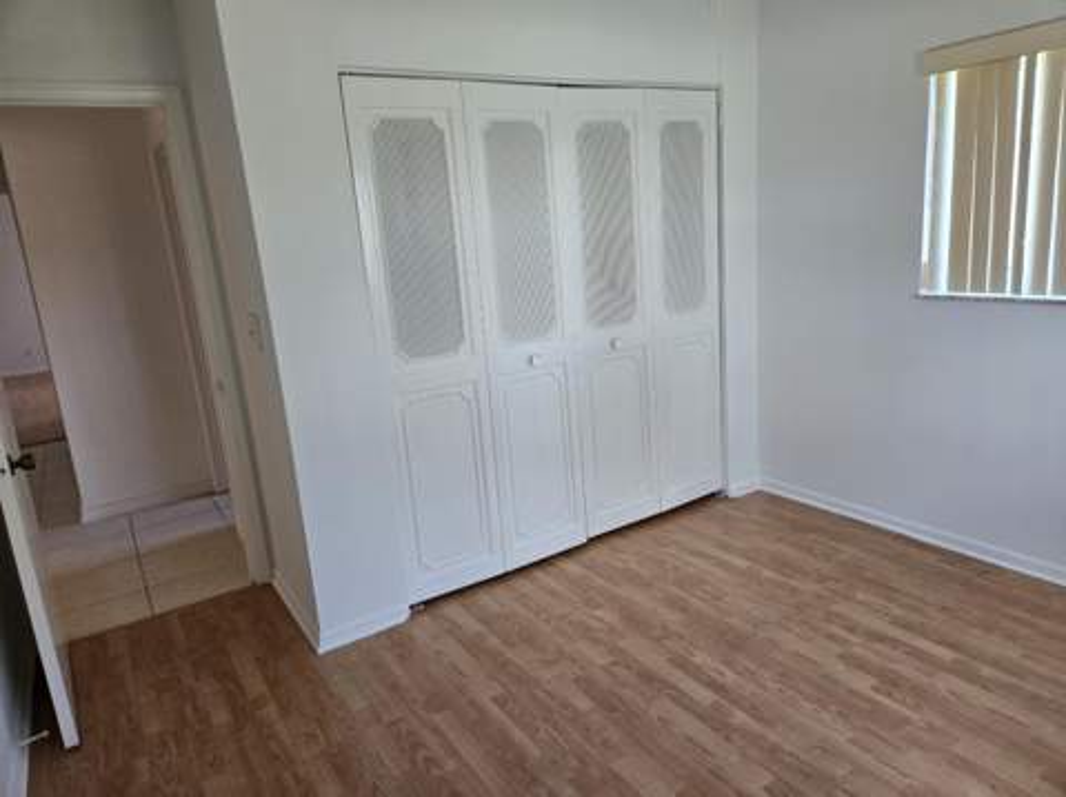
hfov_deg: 74.0
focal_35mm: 23
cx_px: 533
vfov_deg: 58.8
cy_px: 398
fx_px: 708
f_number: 1.8
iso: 200
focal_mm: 5.4
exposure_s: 1/120
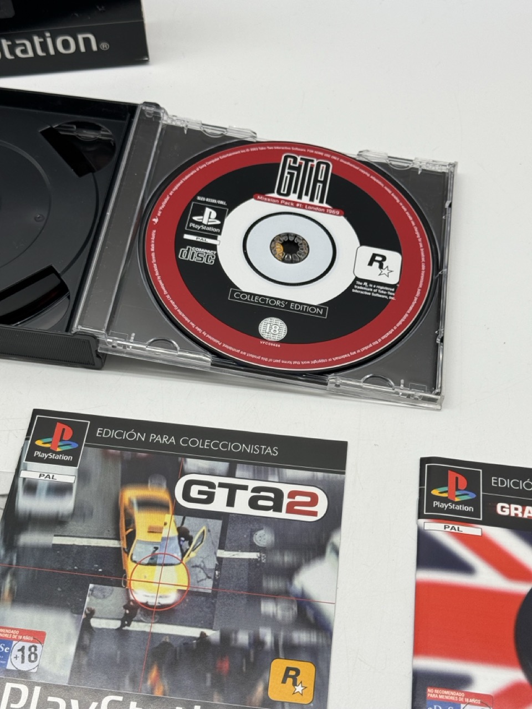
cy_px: 354
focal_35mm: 48
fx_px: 984
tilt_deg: -57.3
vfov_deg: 39.7
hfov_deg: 30.3
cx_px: 266
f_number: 1.78
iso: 64
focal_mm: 6.76
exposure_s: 1/499
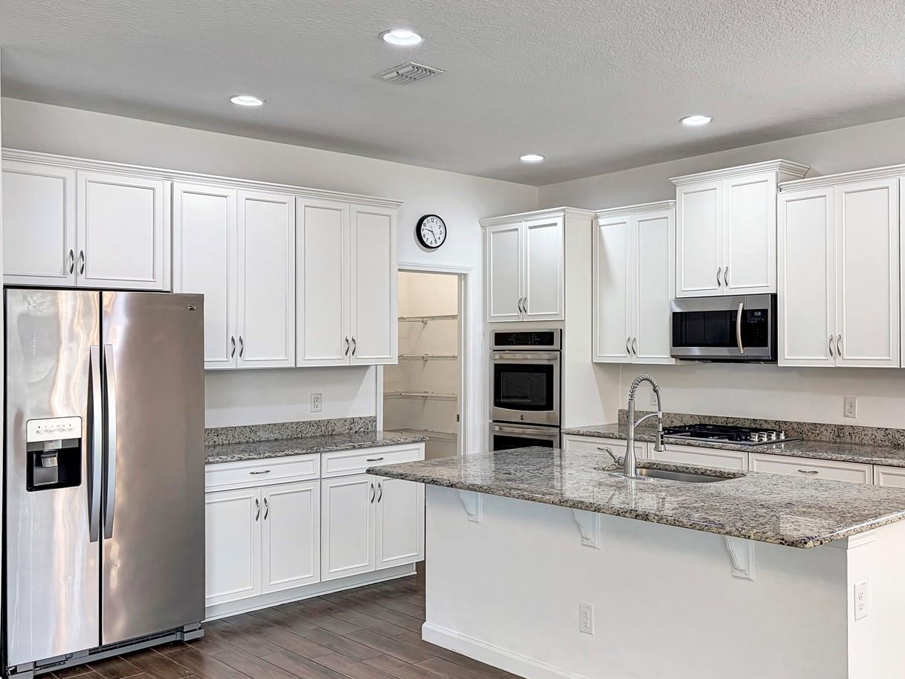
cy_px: 288
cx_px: 546
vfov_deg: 41.7
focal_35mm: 34
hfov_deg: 53.6
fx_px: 889
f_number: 1.6
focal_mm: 5.96
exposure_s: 1/165
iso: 125
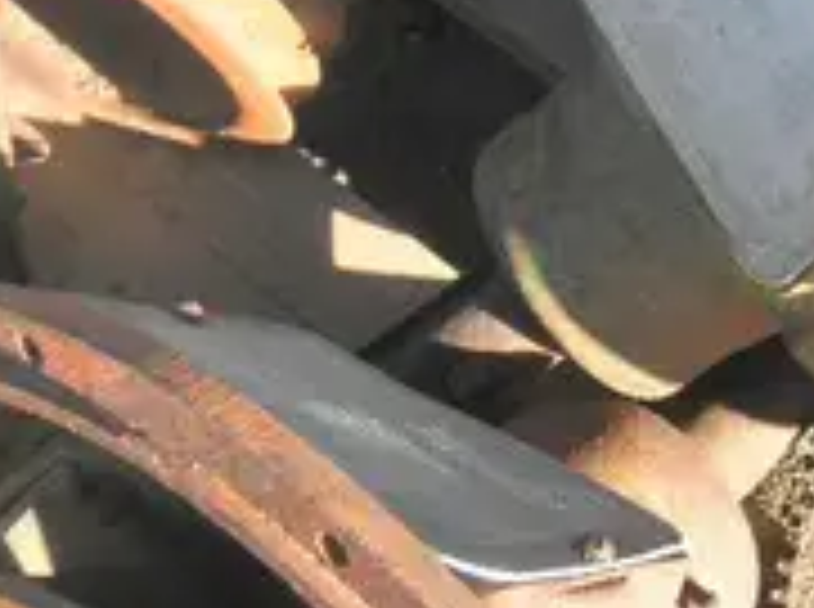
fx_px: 1455
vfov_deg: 23.4
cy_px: 176
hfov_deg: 28.6
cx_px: 872
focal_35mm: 62
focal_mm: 5
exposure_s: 1/200
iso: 64
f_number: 3
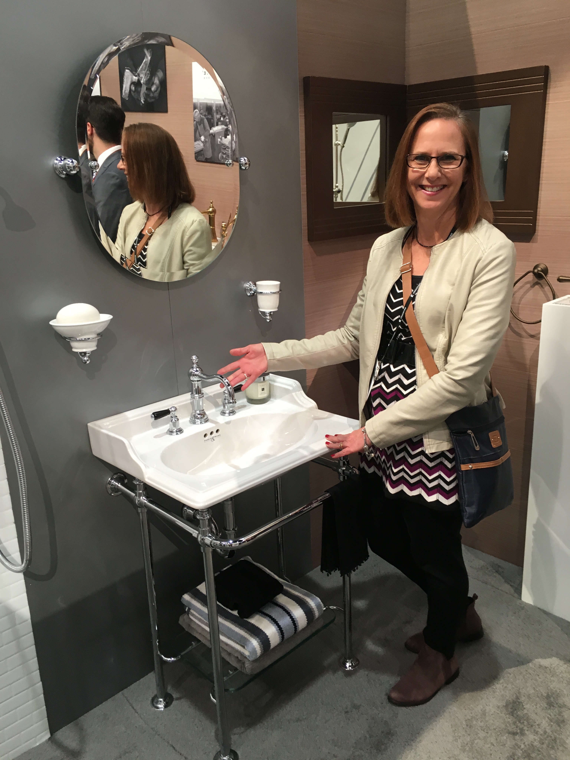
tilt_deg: -15.5
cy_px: 380
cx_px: 285
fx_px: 637
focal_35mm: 29
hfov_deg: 48.2
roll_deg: +2.2
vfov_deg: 61.7
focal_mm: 4.15
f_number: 2.2
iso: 64
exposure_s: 1/30
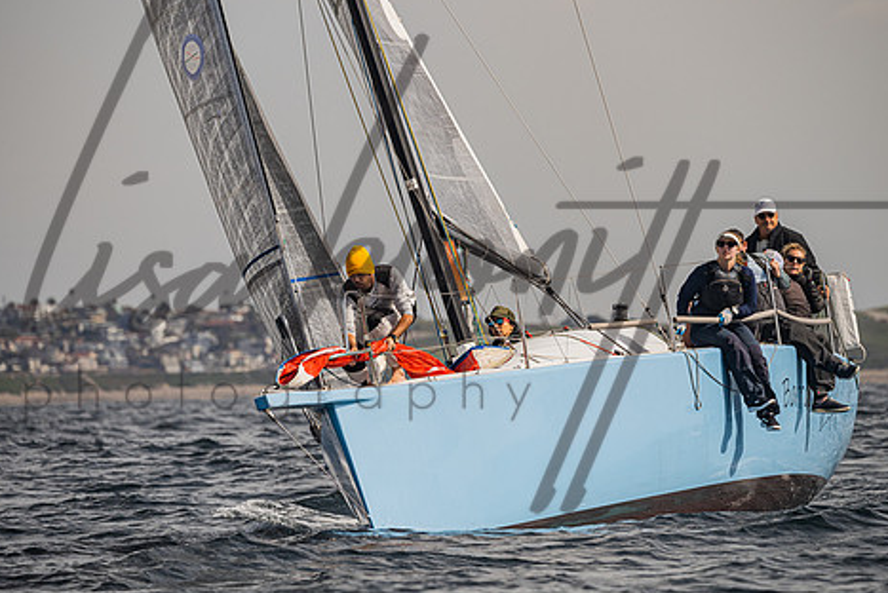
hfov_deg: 5.7
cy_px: 250
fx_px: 8885
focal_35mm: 360
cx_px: 447
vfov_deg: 3.8
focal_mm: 290
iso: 320
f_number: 6.3
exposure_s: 1/3200
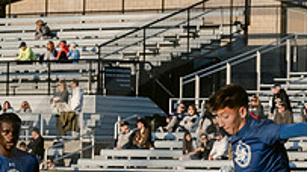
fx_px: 3287
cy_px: 263
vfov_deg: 3.0
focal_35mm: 404
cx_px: 256
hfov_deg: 5.3
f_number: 6.3
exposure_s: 1/4000
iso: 1250
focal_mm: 135
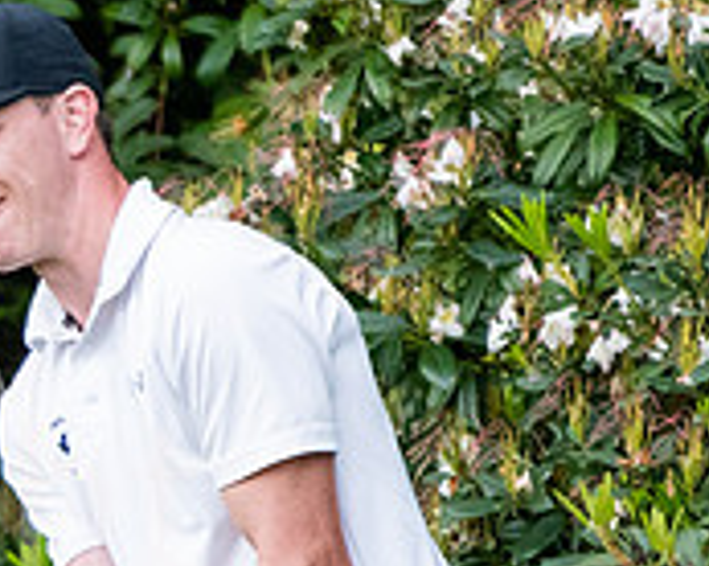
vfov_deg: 0.8
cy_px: 738
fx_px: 40956
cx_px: -60
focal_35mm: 1954
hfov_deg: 1.0
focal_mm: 300
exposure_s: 1/1250
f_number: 5.6
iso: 2000
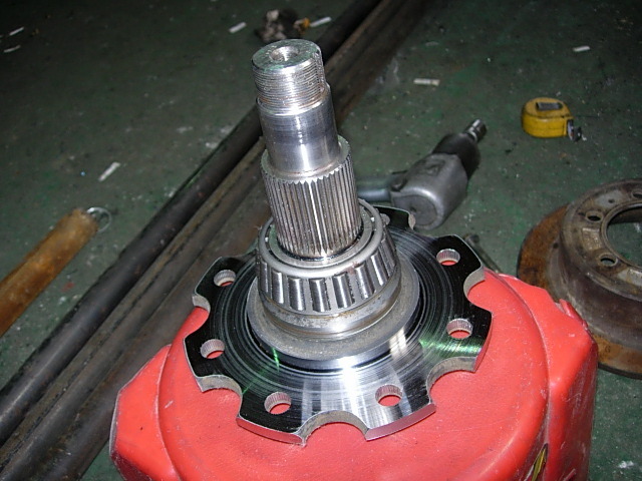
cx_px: 321
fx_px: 705
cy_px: 240
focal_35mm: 38
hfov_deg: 49.0
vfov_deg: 37.7
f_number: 2.8
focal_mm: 7.8
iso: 79
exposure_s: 1/64
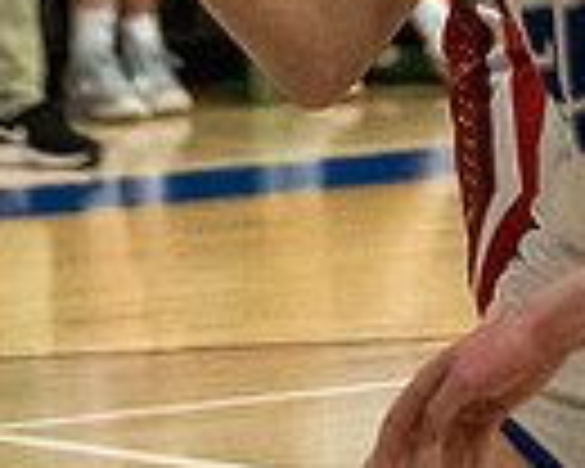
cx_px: 772
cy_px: -568
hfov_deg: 3.6
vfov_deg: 2.9
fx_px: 9194
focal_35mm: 531
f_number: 2.8
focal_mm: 70
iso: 3200
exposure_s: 1/1000
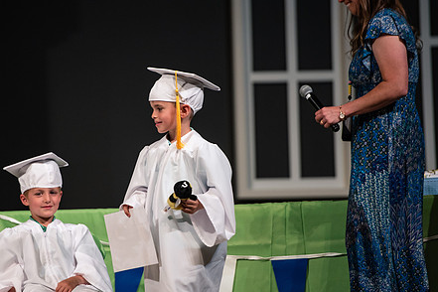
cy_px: 144
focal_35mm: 263
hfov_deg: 7.8
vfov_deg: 5.2
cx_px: 177
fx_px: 3200
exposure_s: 1/400
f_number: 2.8
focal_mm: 200
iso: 500
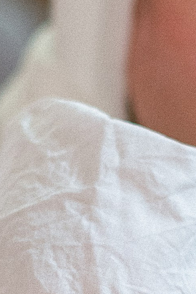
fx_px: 2290
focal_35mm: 281
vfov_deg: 7.3
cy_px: 364
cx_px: 107
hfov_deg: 4.9
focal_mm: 50
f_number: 1.4
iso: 640
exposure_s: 1/250
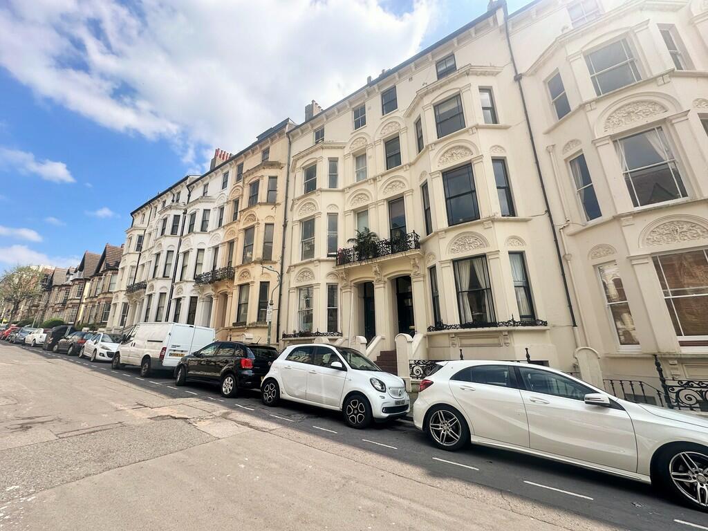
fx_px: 286
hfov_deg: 102.1
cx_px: 354
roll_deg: +0.9
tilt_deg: +16.4
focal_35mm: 14
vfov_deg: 85.7
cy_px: 266
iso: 40
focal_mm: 2.22
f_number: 2.2
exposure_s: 1/1261
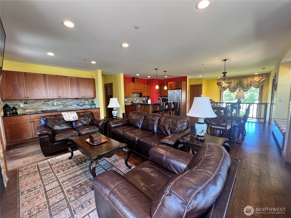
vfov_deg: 89.9
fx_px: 109
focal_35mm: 13
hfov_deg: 106.2
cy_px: 109
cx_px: 146
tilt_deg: -6.3
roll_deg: +1.2
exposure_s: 1/60
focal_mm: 1.57
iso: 160
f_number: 1.8
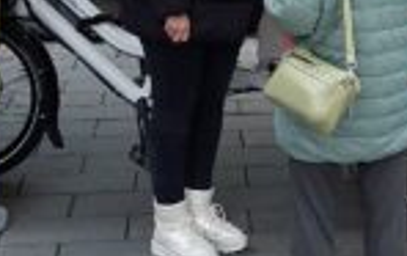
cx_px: 393
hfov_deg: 19.7
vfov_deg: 11.8
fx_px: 1144
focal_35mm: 103
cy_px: -198
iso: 250
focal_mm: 5.23
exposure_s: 1/100
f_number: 1.8
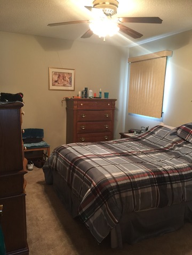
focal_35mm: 29
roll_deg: -2.2
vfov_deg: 61.7
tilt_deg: -11.6
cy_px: 128
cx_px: 96
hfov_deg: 48.2
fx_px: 214
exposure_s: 1/15
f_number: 2.2
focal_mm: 4.15
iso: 125
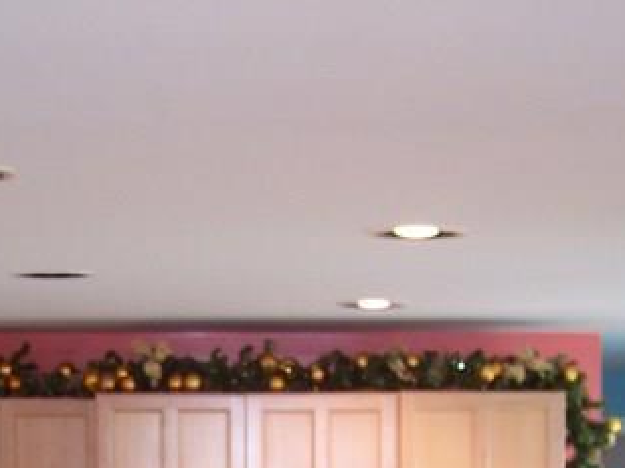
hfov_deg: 15.9
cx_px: 146
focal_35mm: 123
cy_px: 741
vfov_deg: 11.5
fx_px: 2221
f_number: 2.8
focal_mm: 8
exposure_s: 1/30
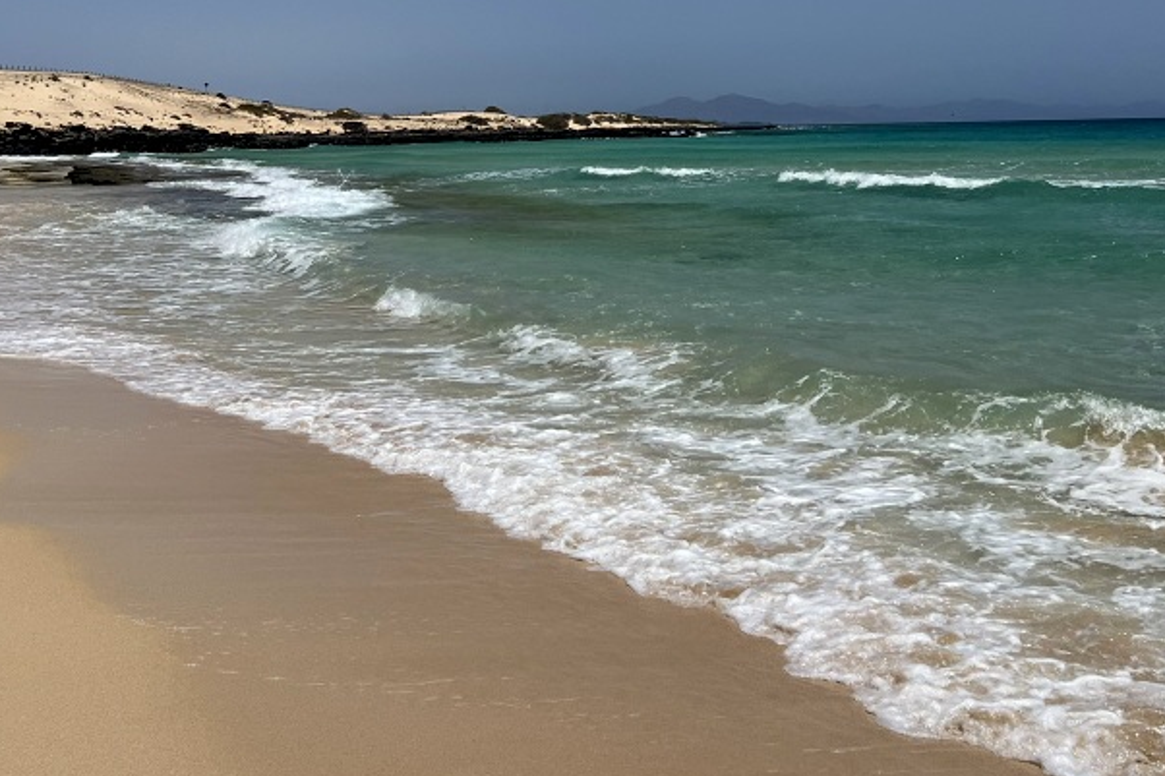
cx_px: 610
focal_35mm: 46
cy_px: 137
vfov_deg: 28.5
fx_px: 1488
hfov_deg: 42.7
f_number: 1.5
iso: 50
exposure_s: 1/12658
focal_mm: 5.7
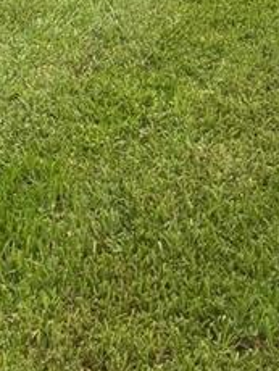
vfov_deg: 14.8
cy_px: -155
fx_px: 1341
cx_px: -258
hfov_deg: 10.9
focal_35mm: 125
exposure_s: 1/1464
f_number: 1.78
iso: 100
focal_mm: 6.76
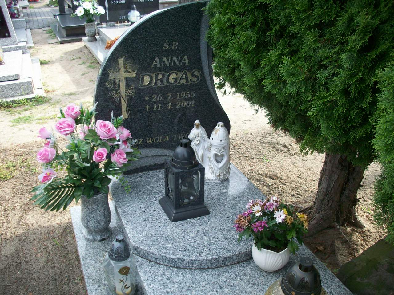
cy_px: 148
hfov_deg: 50.1
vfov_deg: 38.7
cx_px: 197
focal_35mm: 37
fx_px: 421
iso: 80
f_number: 2.8
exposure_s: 1/271
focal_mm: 6.2
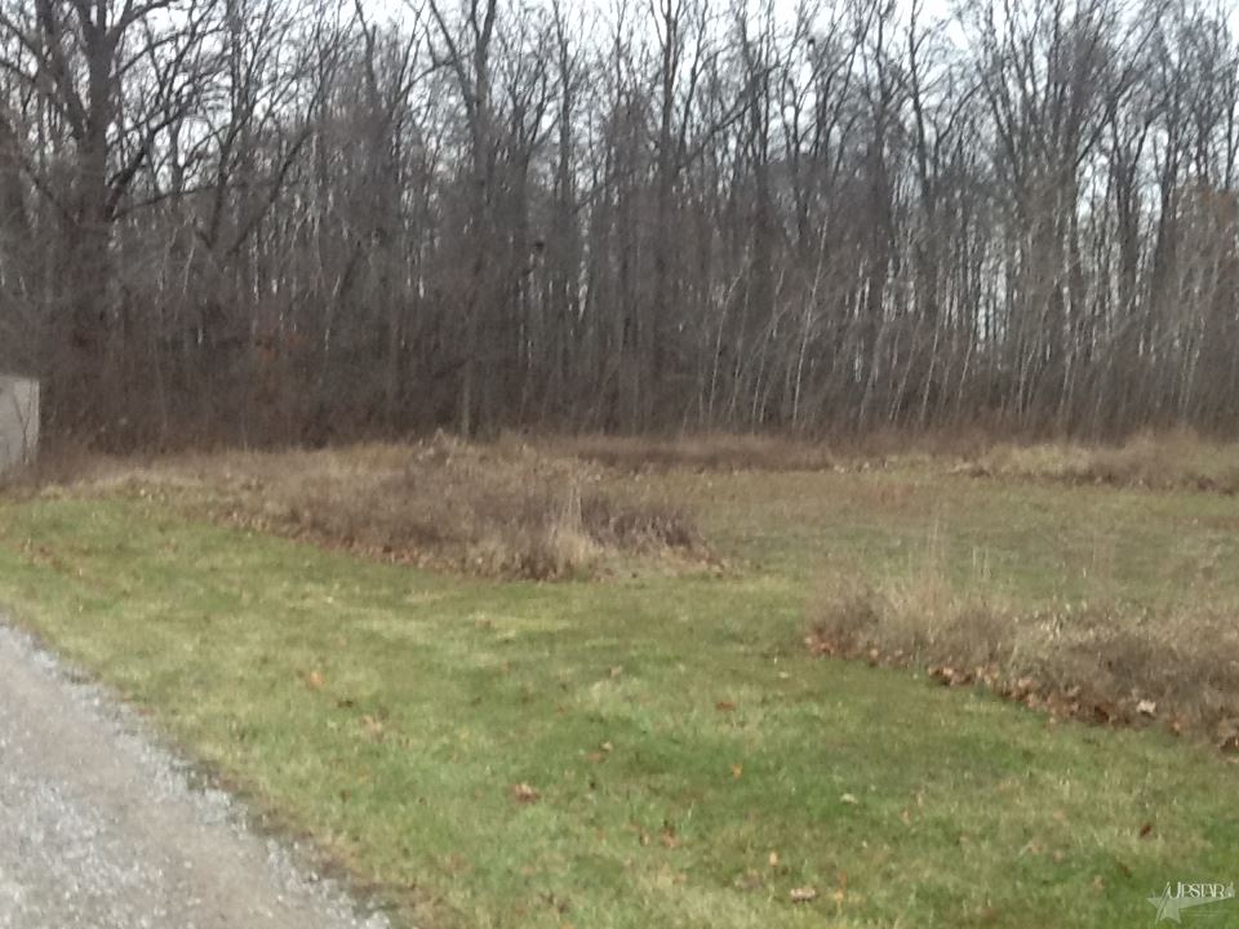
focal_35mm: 44
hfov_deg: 42.9
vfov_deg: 32.9
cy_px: 464
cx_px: 620
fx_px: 1575
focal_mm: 2.03
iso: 50
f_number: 2.4
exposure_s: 1/60
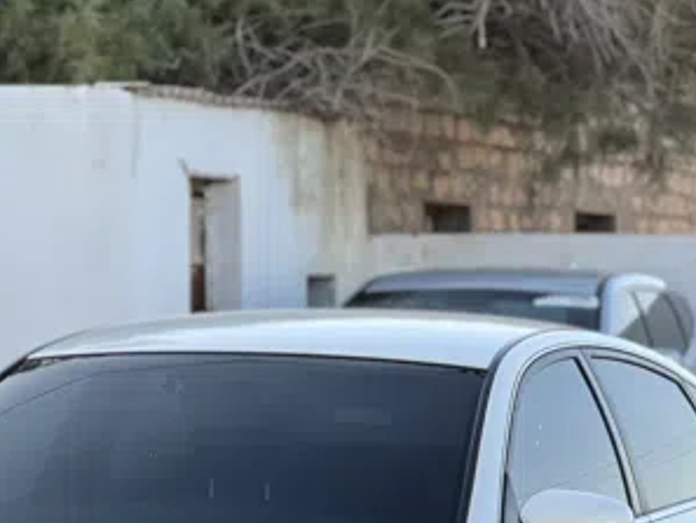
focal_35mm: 166
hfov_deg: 11.9
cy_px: 535
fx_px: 3339
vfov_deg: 8.9
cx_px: 166
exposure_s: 1/121
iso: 32
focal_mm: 9
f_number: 2.8
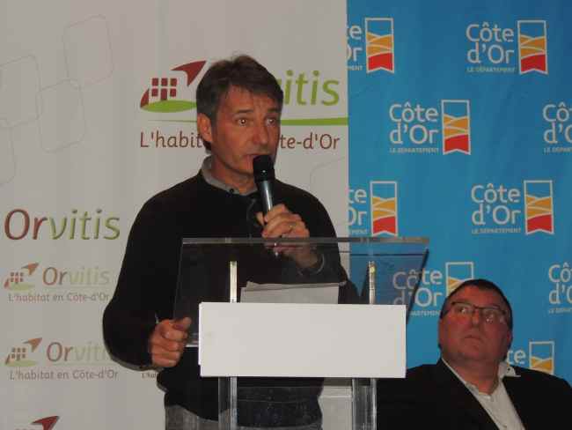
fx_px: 2562
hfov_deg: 12.7
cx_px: 286
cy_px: 215
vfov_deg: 9.6
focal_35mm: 155
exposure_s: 1/60
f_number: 4.4
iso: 500
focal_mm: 27.6
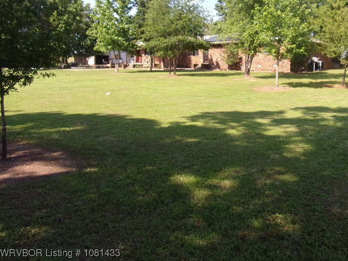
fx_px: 312
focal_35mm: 31
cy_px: 94
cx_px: 222
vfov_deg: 45.0
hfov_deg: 57.5
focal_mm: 4.3
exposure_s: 1/420
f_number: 3.3
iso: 80
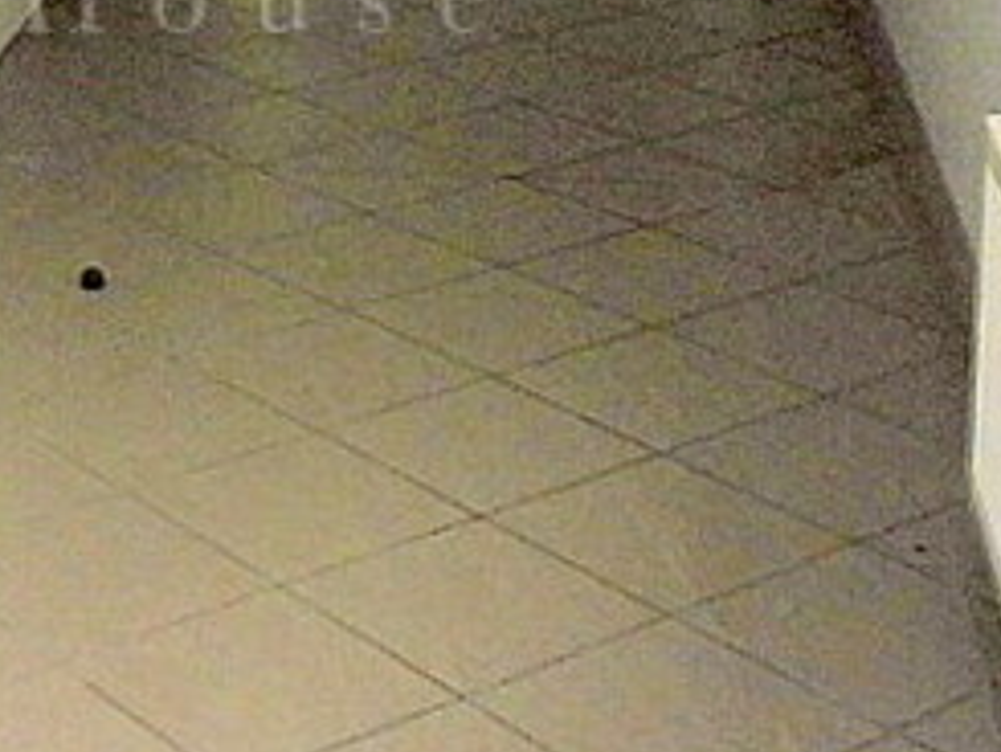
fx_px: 2546
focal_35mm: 88
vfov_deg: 15.9
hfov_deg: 21.2
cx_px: -69
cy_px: -223
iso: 400
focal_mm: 4.3
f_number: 4
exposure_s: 1/60
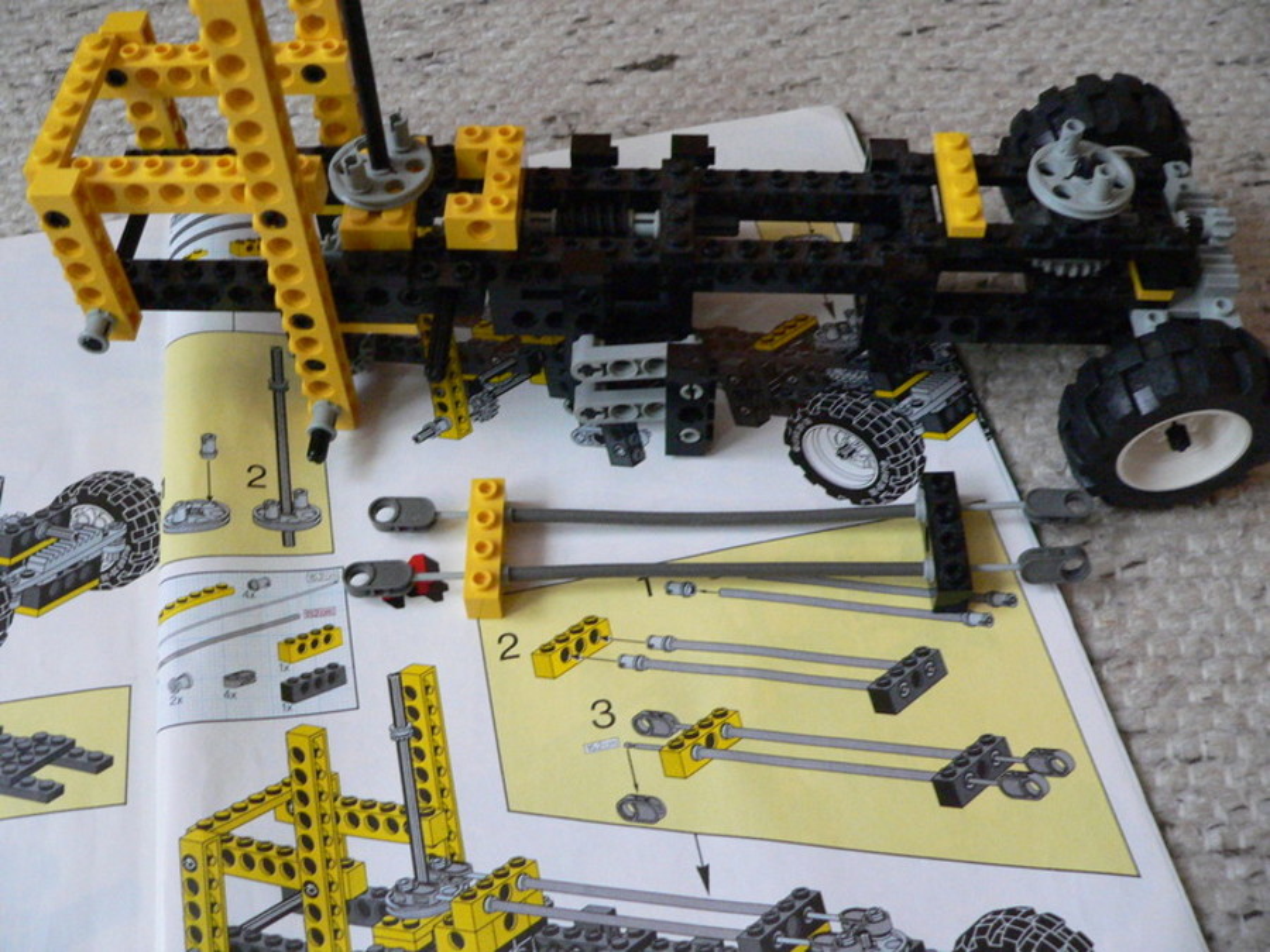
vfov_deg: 39.7
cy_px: 476
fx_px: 1321
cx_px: 635
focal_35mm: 36
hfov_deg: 51.4
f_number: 2.8
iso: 400
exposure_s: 1/10
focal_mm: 6
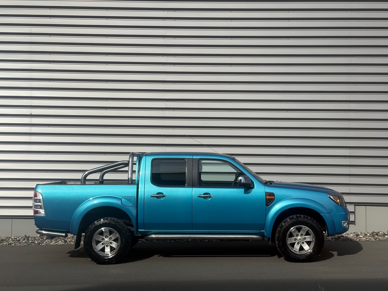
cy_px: 146
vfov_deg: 30.3
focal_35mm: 48
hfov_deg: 39.7
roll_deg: -0.8
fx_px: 538
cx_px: 194
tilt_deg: +2.3
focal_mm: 6.76
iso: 64
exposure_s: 1/7874
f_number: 1.78
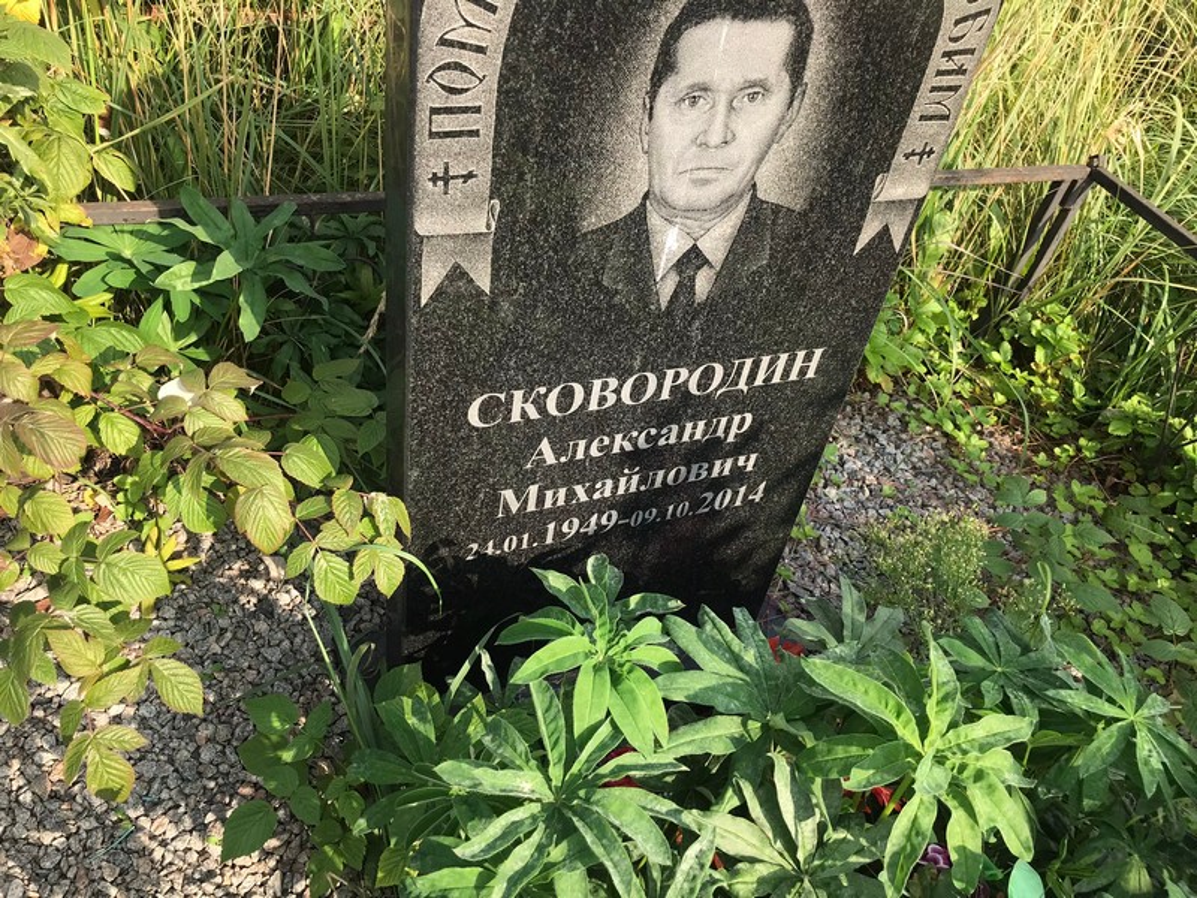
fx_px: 968
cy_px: 449
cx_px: 598
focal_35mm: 28
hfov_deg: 63.4
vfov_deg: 49.7
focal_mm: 3.99
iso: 20
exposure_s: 1/805
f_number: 1.8
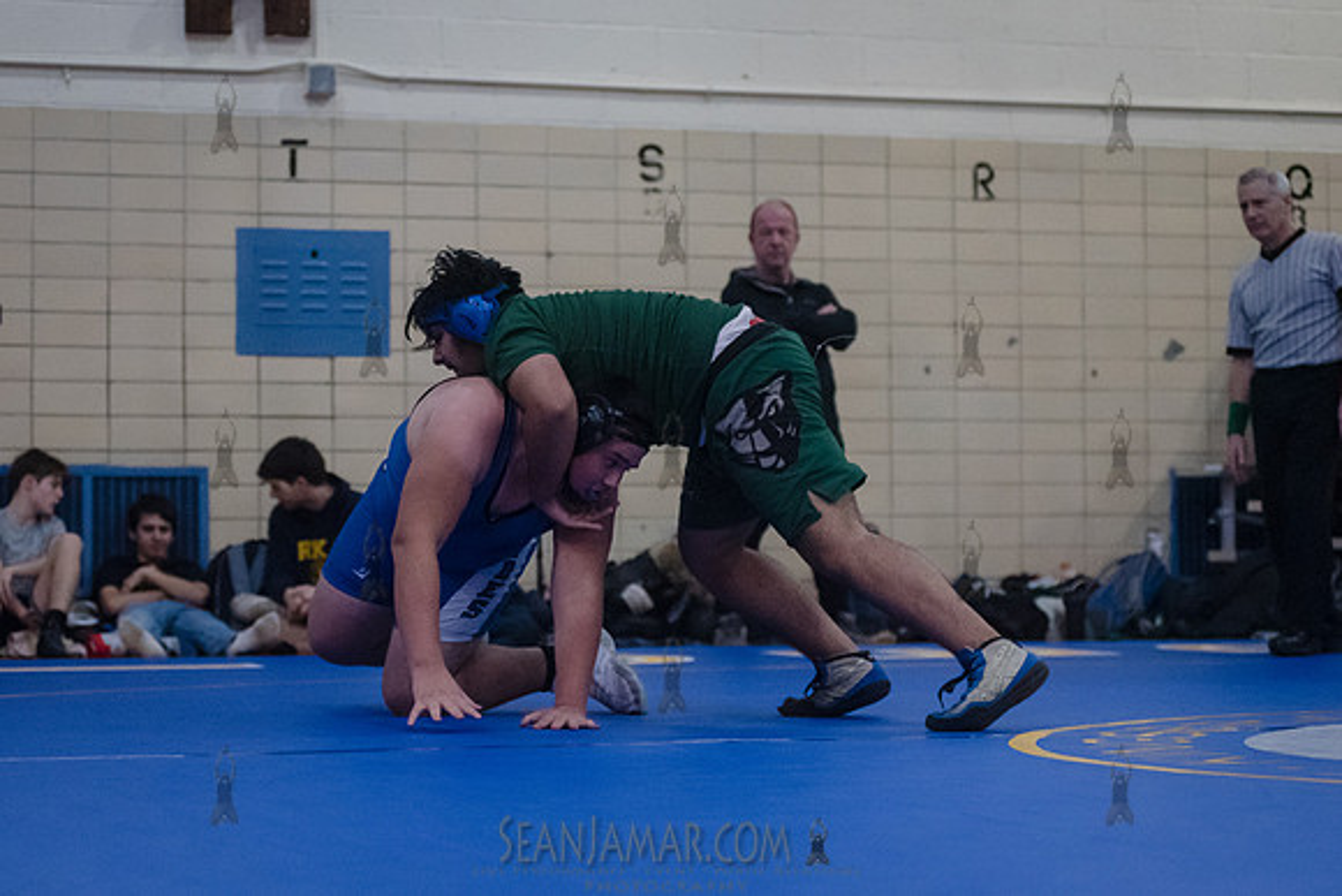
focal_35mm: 95
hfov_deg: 21.4
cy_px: 405
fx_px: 3545
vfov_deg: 14.4
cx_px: 603
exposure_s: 1/400
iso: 8000
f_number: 3.2
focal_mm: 80
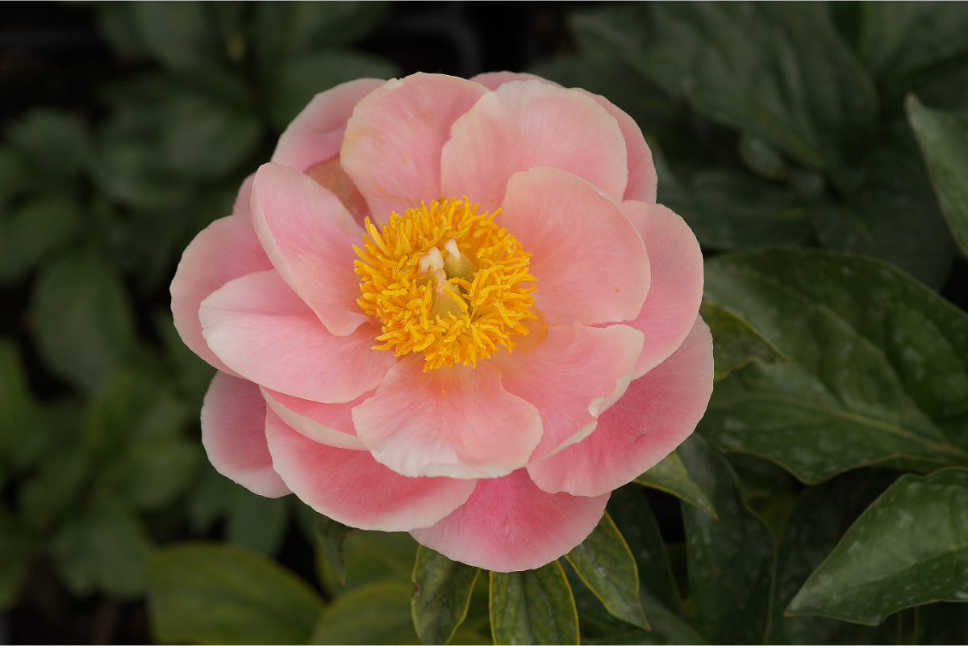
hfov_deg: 13.7
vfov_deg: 9.1
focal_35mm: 150
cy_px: 323
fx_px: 4033
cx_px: 484
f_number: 5.6
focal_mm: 100
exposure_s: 1/500
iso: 100
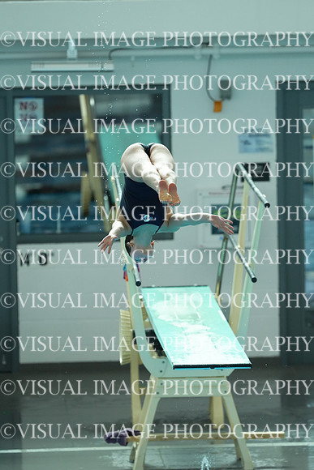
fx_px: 5230
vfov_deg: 5.2
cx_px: 157
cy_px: 235
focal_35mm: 400
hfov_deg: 3.4
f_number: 4
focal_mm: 400
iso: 4000
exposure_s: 1/1600
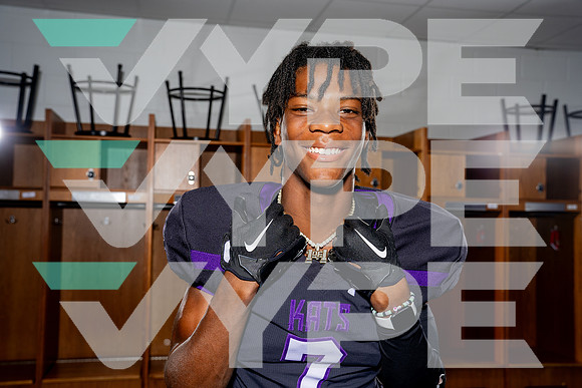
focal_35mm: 38
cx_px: 291
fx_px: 614
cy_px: 194
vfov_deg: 35.1
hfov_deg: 50.7
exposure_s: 1/250
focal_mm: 38
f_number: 5.6
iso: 100
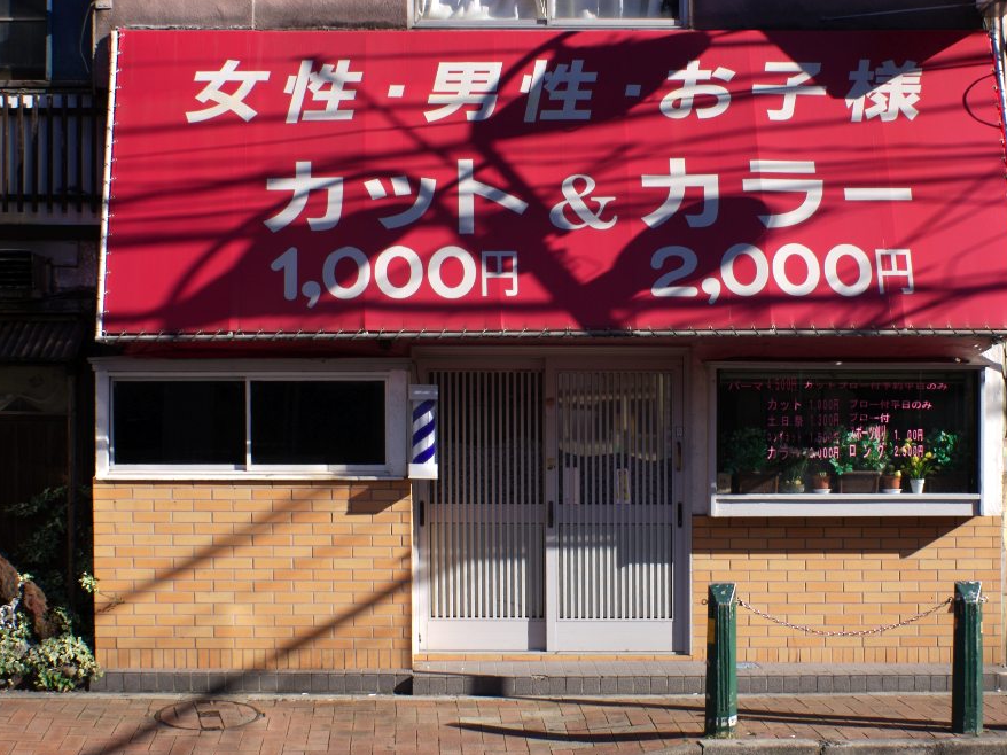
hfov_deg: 41.2
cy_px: 380
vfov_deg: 31.5
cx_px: 563
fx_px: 1338
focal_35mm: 46
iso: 100
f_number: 10
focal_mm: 28
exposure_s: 1/100
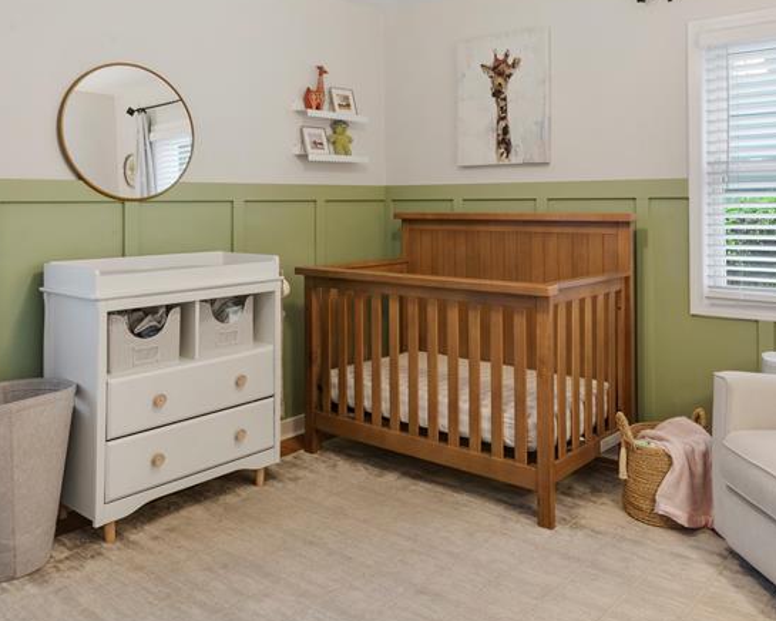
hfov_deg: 58.3
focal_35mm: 30
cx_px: 466
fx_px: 689
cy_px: 261
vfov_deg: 48.3
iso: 160
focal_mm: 17
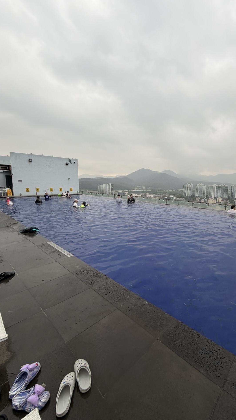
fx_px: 178
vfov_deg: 99.4
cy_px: 208
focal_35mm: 16
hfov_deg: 66.0
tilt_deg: -6.7
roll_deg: -2.0
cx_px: 149
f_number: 2.2
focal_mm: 2.22
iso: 40
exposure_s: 1/133
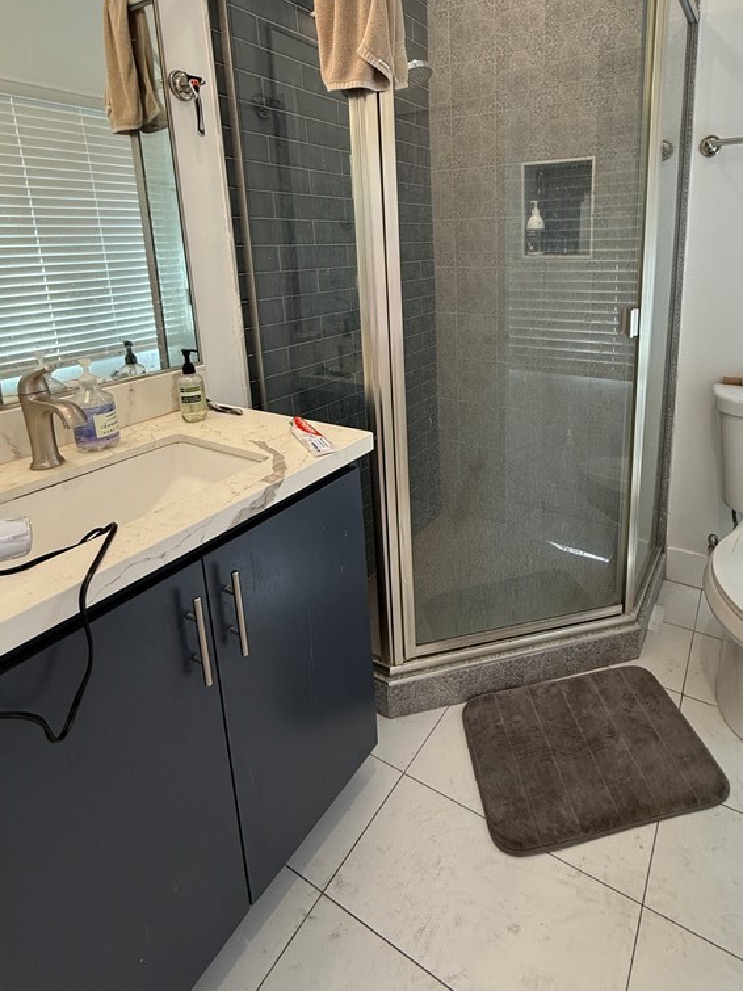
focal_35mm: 19
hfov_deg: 67.7
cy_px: 361
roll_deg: +1.1
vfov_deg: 82.8
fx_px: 544
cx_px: 462
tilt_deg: -12.7
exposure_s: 1/120
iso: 125
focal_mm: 2.22
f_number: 2.2
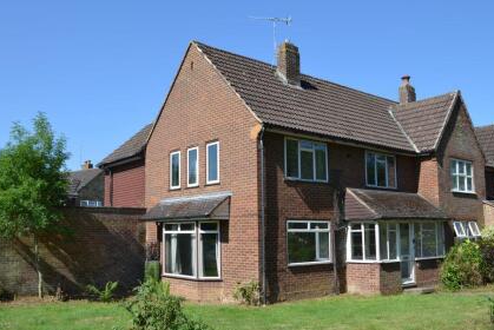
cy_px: 167
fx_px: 467
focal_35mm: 34
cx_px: 242
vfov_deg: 38.9
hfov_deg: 55.8
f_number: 7.1
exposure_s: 1/200
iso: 100
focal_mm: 20
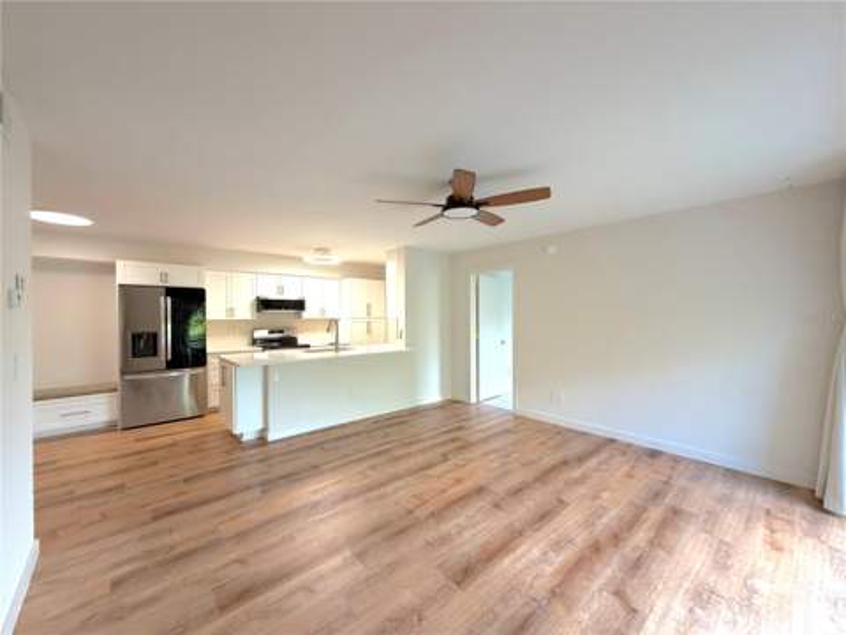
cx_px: 423
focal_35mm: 14
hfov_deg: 102.1
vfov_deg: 85.7
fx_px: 342
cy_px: 318
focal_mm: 2.22
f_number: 2.2
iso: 320
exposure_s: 1/121
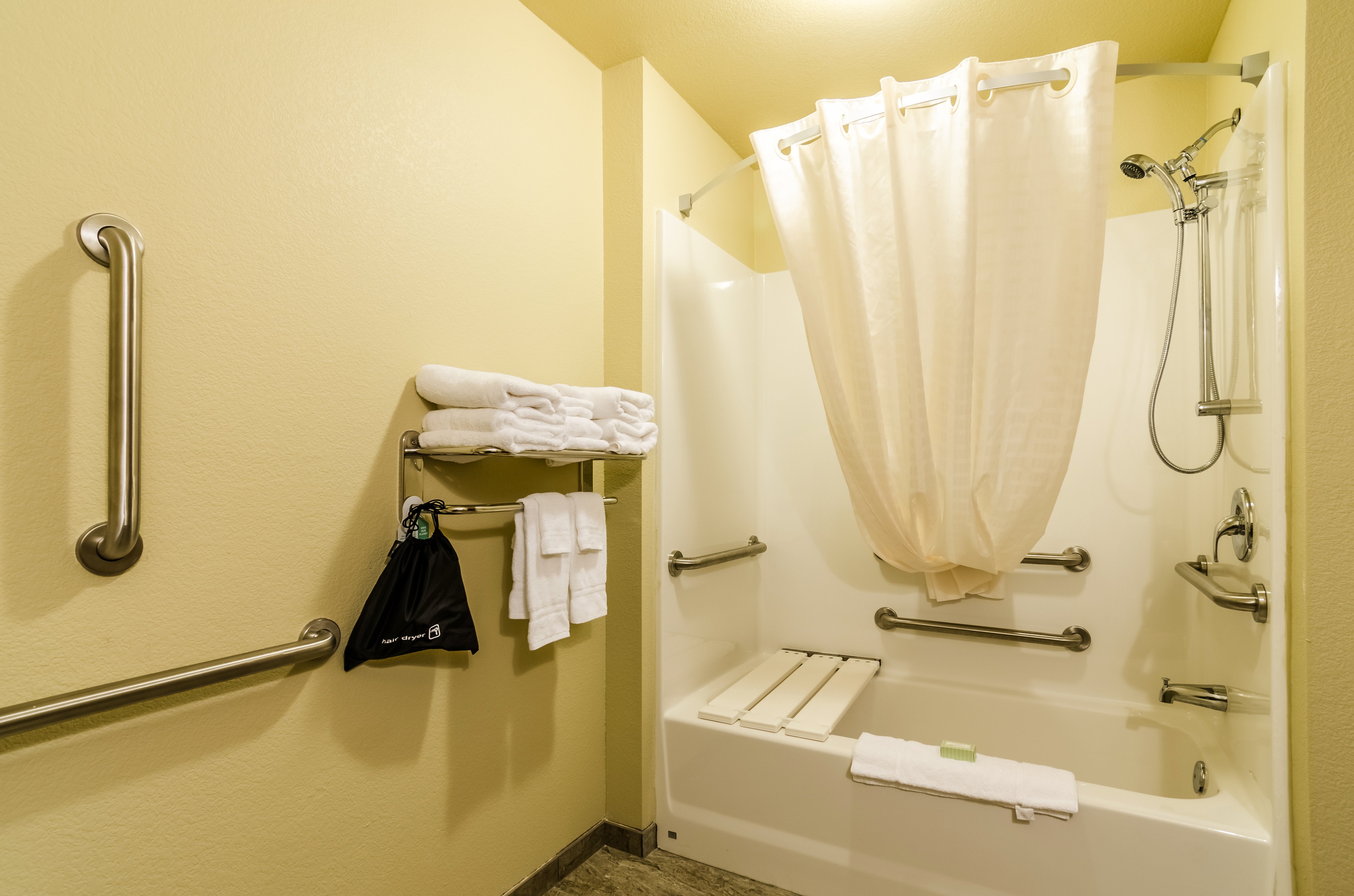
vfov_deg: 71.8
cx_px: 677
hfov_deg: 95.1
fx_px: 619
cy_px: 448
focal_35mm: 16
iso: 320
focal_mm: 11
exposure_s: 1/40
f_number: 8
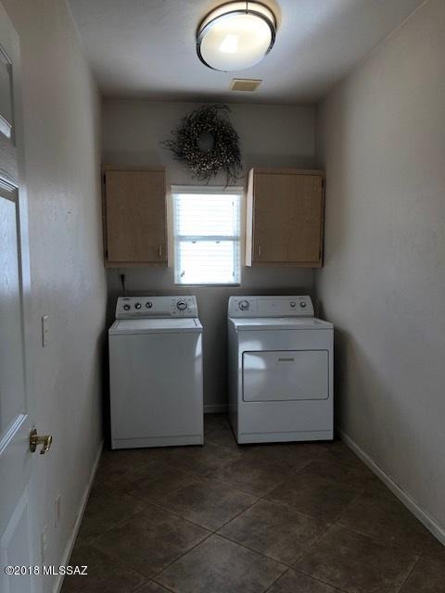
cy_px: 296
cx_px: 222
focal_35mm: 28
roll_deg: +0.6
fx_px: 480
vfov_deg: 63.4
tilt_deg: -3.8
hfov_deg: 49.7
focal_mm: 3.99
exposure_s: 1/120
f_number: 1.8
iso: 64
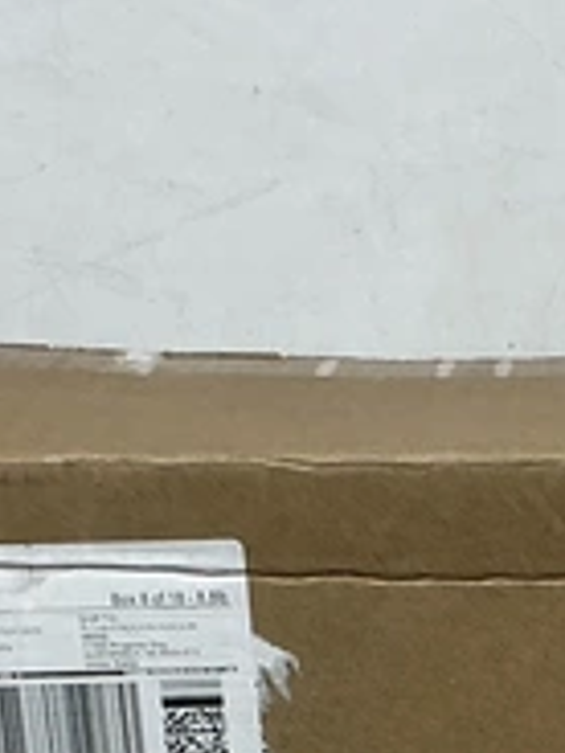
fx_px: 2481
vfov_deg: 15.9
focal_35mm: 114
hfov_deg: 12.7
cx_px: 647
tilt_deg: -17.1
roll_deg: +0.3
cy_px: 1115
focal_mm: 3
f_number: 1.8
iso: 32
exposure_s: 1/120
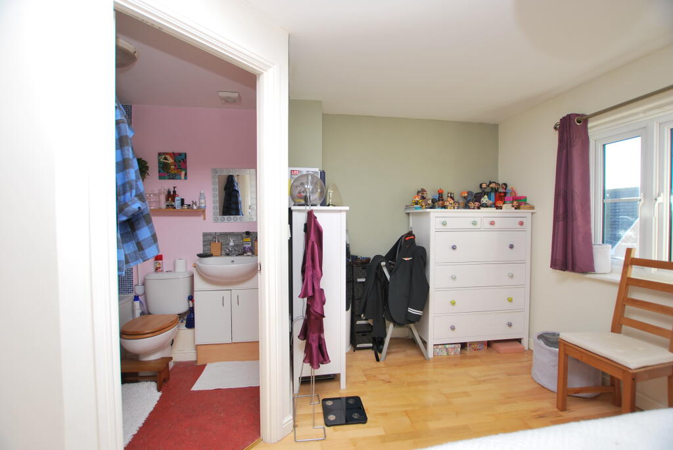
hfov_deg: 100.3
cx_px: 336
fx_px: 281
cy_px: 225
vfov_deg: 77.5
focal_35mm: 15
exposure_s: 1/60
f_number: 4
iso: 100
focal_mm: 10
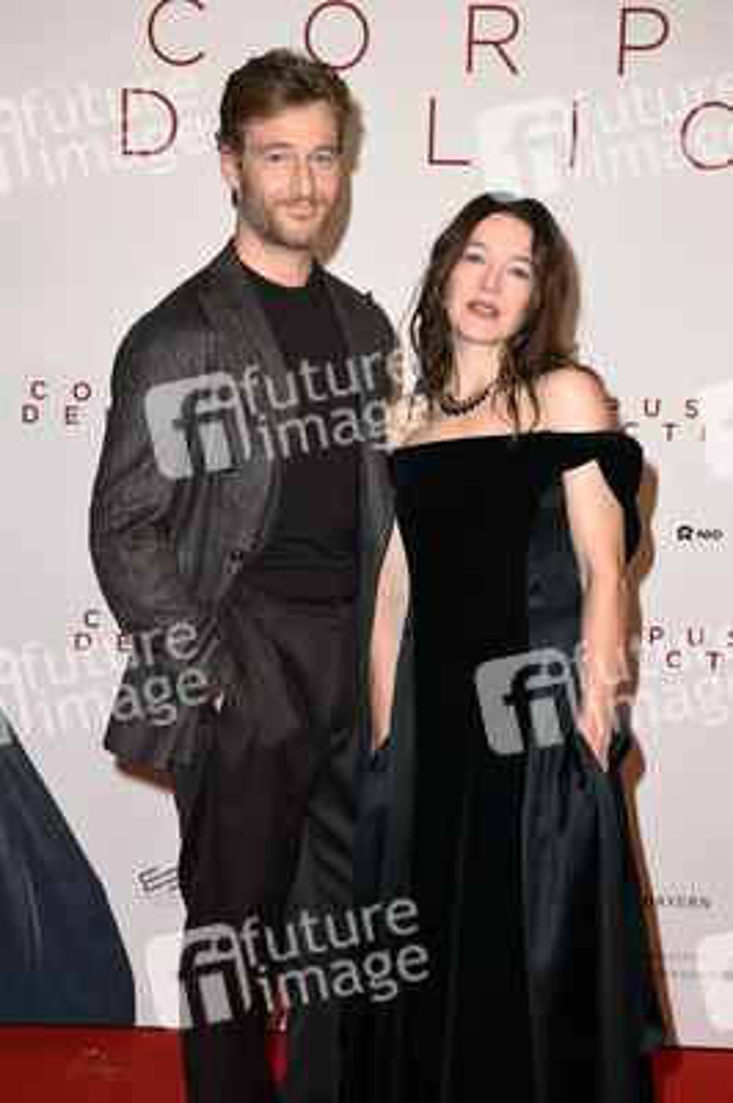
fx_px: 1713
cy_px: 552
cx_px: 366
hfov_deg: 24.2
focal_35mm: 56
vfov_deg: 35.7
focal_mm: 56
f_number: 6.3
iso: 500
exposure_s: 1/200
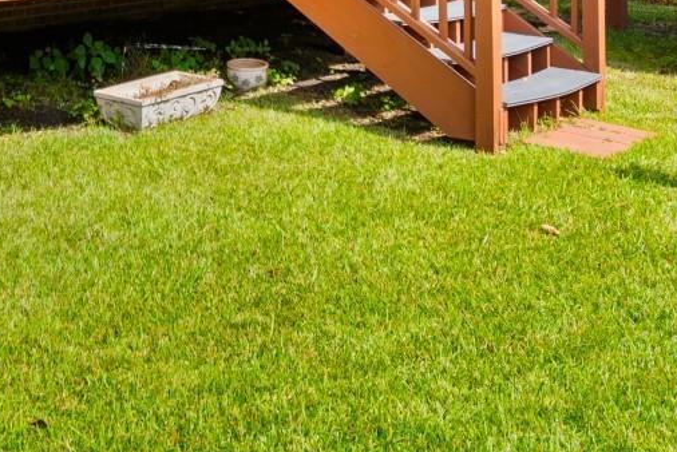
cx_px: 59
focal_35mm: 48
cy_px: -140
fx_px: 903
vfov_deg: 24.4
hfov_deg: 38.1
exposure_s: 1/125
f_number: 5.6
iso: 100
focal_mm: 10
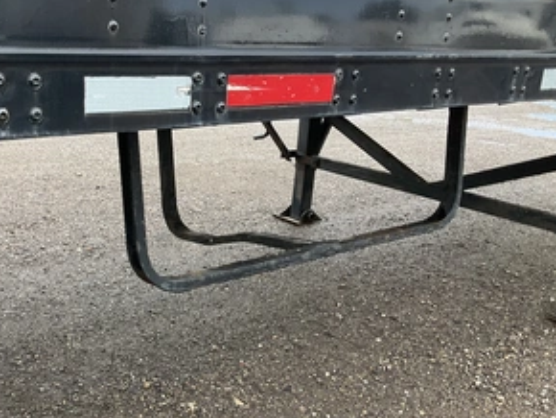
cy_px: 236
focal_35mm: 40
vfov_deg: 36.0
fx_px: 643
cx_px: 201
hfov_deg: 46.3
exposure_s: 1/172
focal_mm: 3
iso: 25
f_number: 1.8
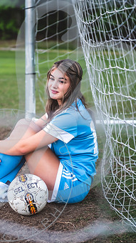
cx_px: 39
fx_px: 622
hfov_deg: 12.4
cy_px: 121
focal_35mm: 97
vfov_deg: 22.0
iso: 100
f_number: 2.8
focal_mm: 70
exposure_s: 1/320
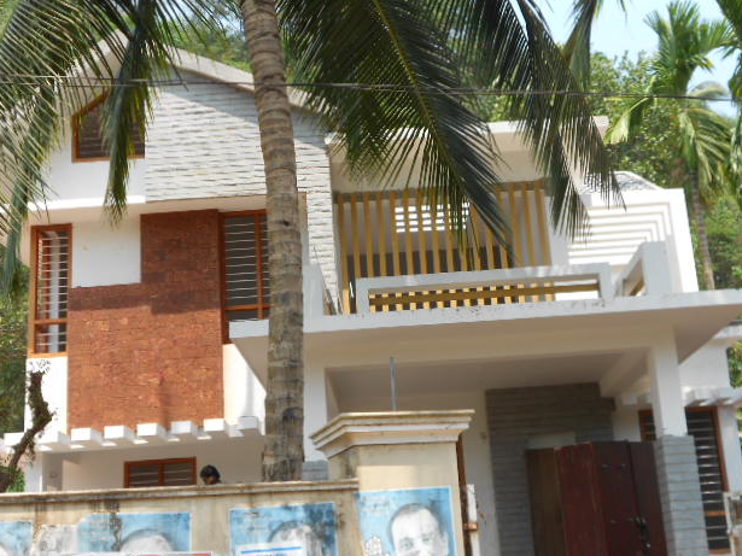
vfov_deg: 28.6
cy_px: 271
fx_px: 1093
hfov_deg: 37.5
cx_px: 380
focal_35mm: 51
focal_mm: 9
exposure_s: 1/250
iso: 80
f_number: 4.5
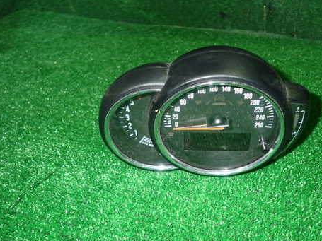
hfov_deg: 54.8
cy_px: 123
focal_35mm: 33
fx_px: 307
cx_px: 198
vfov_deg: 42.9
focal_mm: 4.5
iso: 800
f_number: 5.6
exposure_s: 1/30
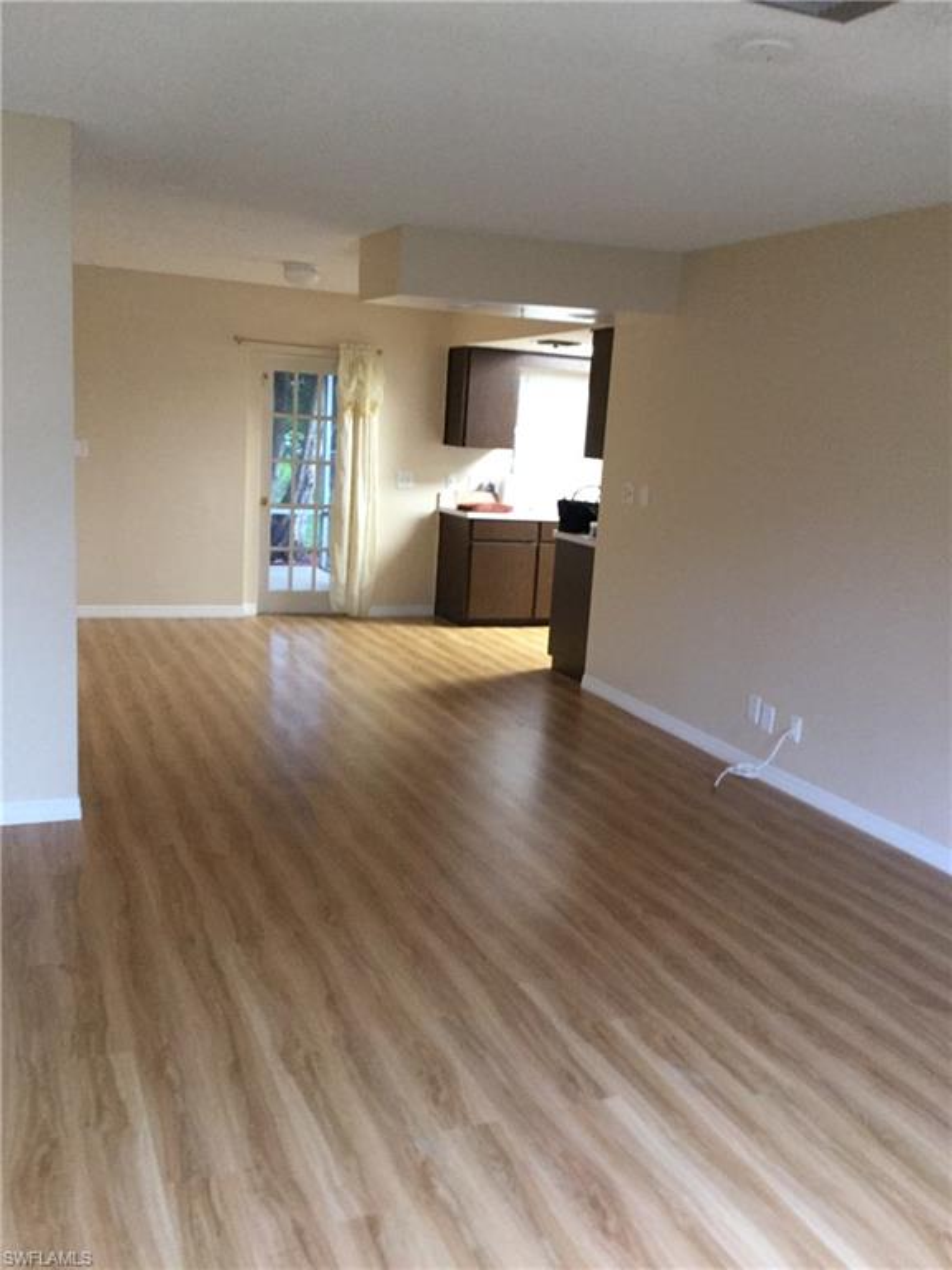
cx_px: 476
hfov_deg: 45.4
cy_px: 635
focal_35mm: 31
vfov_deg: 58.4
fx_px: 1137
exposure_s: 1/15
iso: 200
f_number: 2.4
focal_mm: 3.3
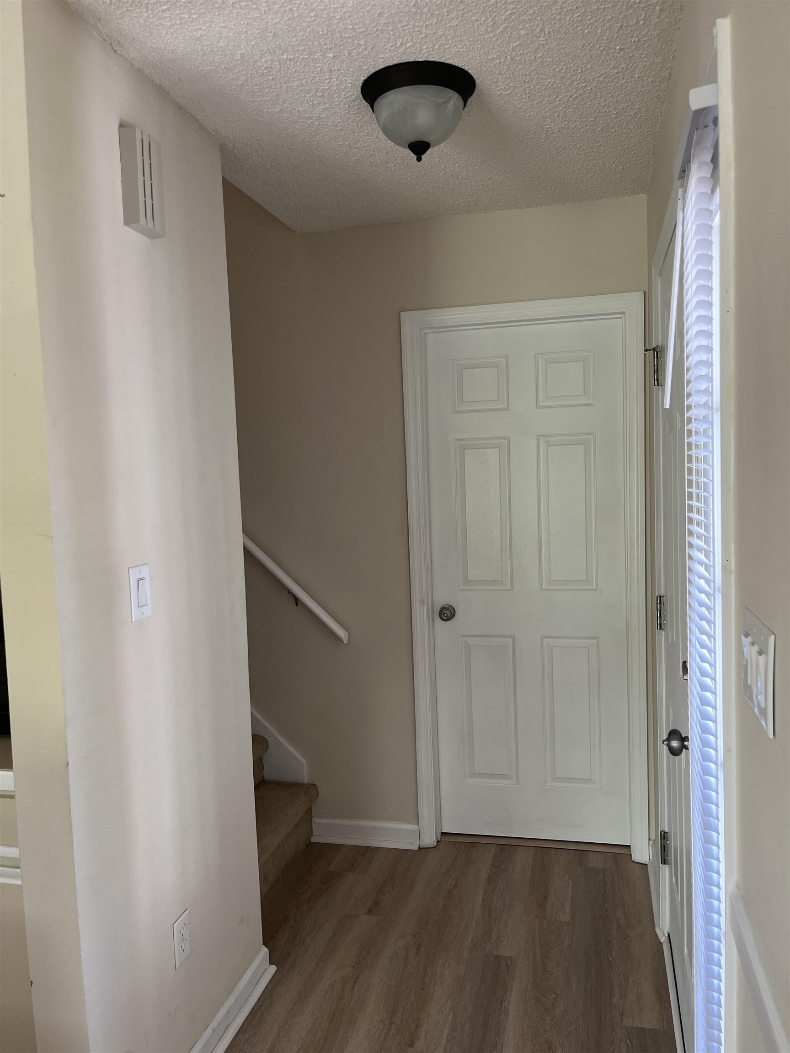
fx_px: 791
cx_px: 395
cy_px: 526
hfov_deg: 53.1
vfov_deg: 67.3
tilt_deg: -3.6
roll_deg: +2.4
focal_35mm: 26
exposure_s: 1/107
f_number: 1.6
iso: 125
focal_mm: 5.1
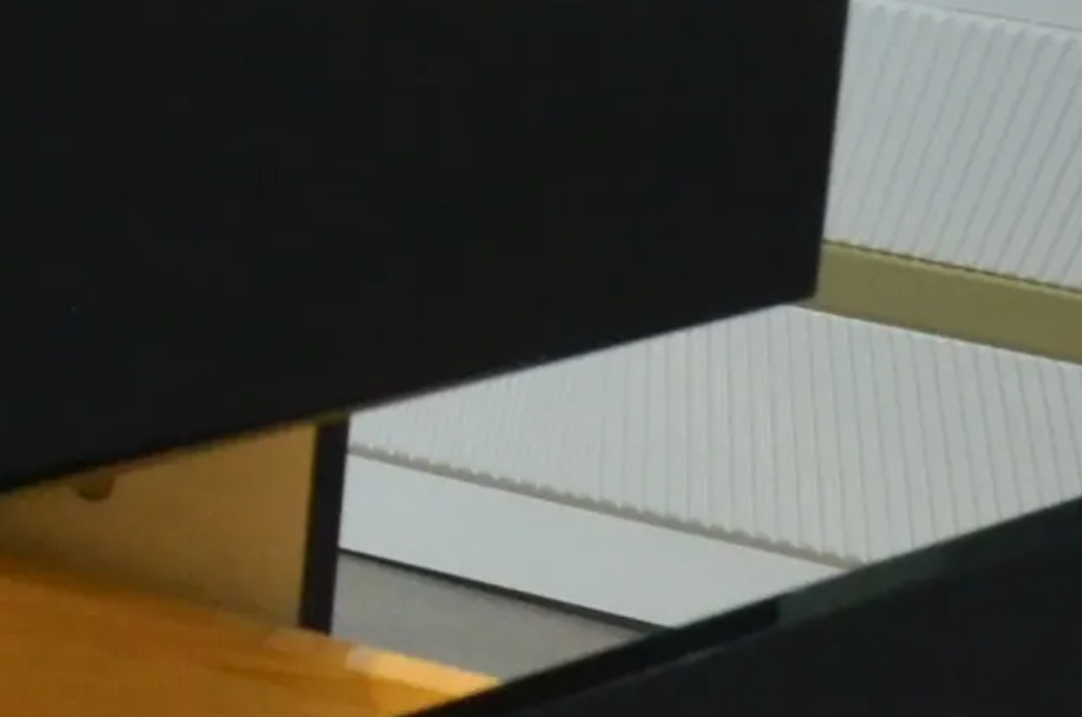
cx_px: -545
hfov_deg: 9.8
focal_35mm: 205
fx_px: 6149
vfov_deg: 6.6
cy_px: 724
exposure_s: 1/640
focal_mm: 18
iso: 900
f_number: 4.5
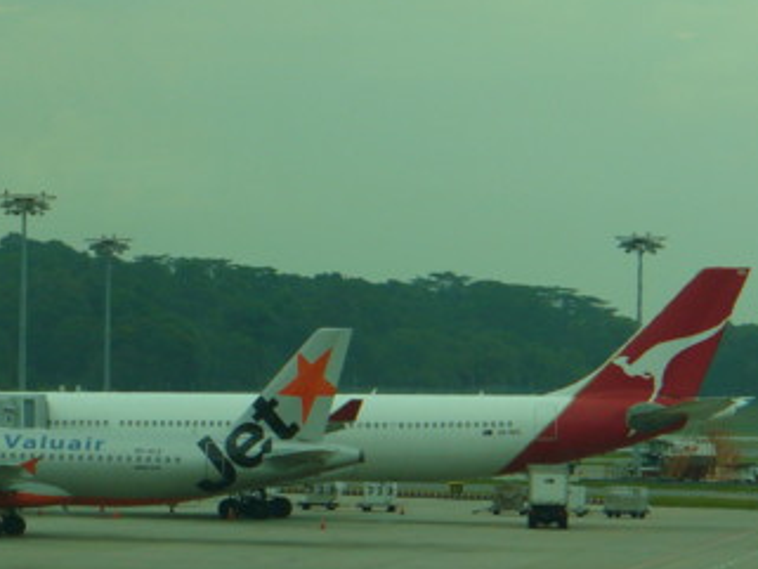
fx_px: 6835
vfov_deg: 4.8
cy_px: 196
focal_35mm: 312
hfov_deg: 6.3
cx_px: 142
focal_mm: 27.6
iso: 80
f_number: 4.1
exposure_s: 1/250
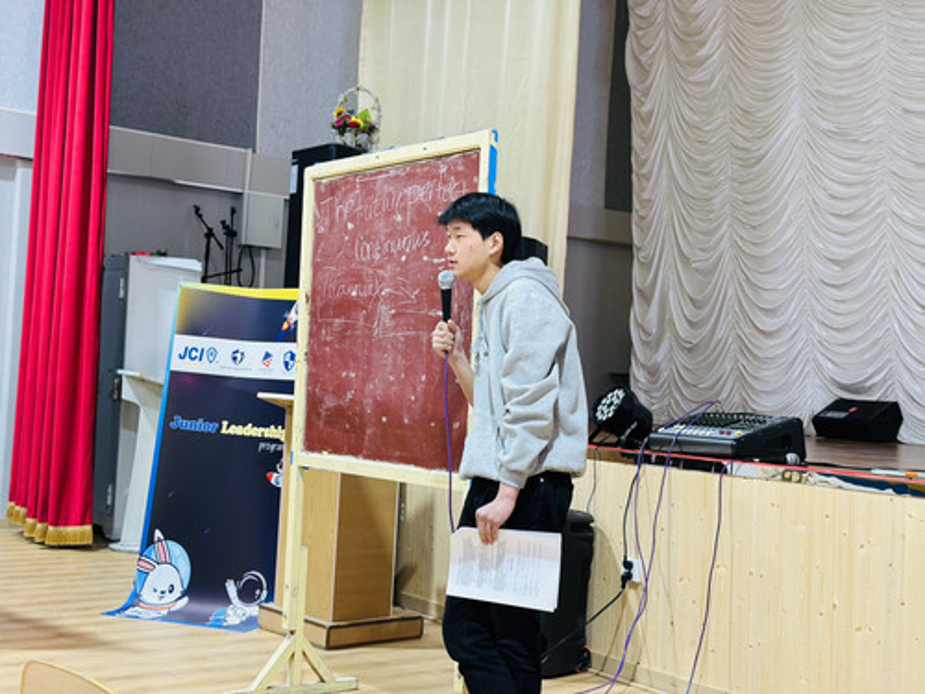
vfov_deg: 30.3
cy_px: 347
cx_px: 462
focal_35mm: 48
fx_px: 1283
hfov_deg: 39.7
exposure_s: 1/50
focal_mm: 6.86
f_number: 1.78
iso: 160
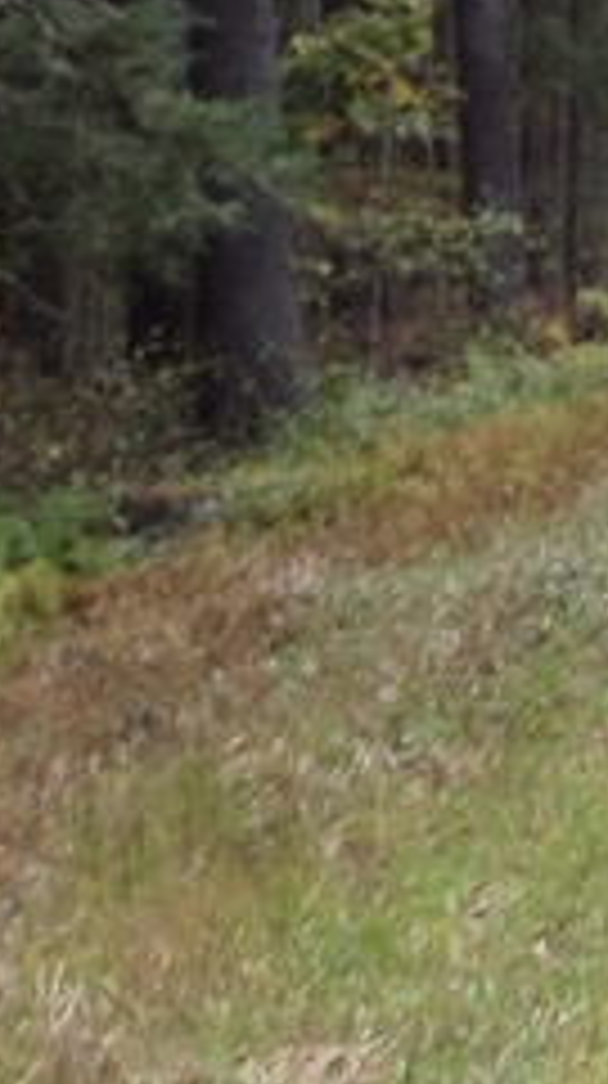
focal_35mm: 190
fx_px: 5463
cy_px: -18
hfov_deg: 6.2
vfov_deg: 11.2
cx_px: 1261
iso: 240
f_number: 3.6
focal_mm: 6.8
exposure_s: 1/45
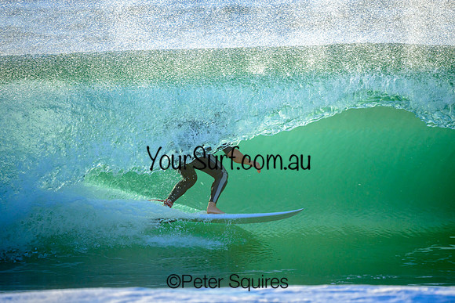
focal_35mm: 800
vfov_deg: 1.7
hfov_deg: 2.6
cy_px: 152
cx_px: 228
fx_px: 10113
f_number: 6.3
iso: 720
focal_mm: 800
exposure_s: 1/2000
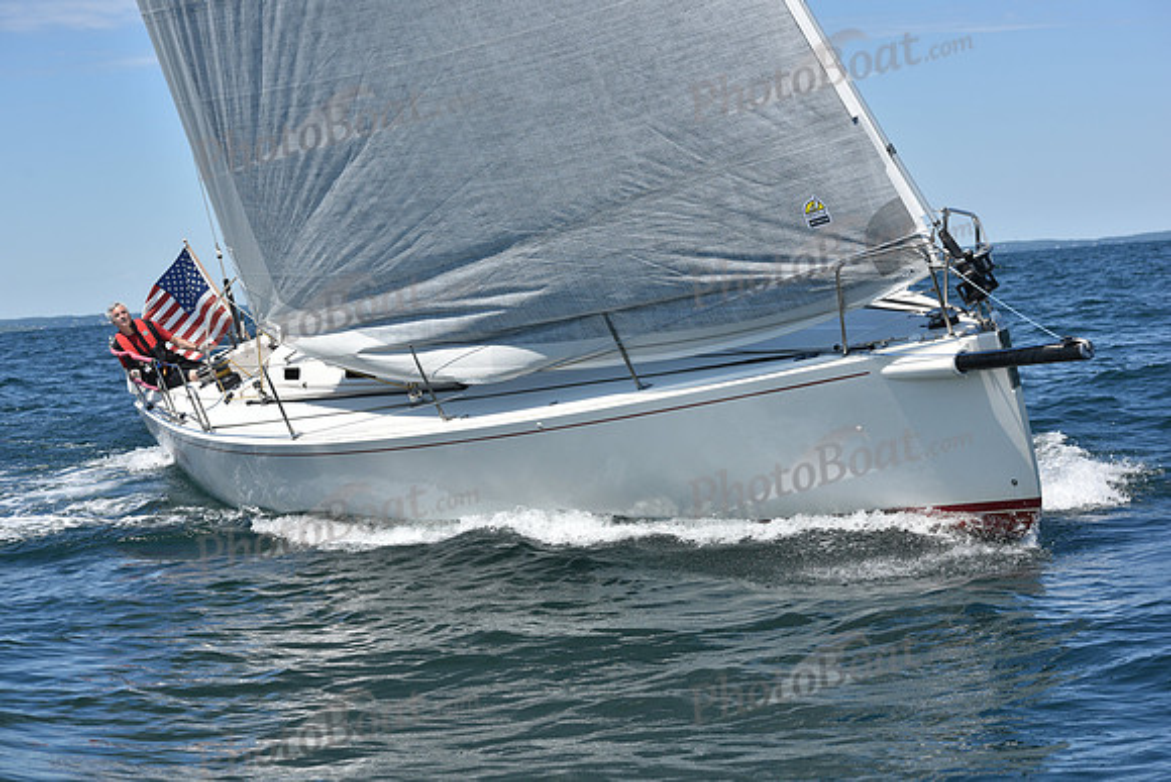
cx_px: 586
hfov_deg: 22.1
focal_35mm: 92
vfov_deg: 14.9
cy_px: 391
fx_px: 2993
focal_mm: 92
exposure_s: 1/1250
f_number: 7.1
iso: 250
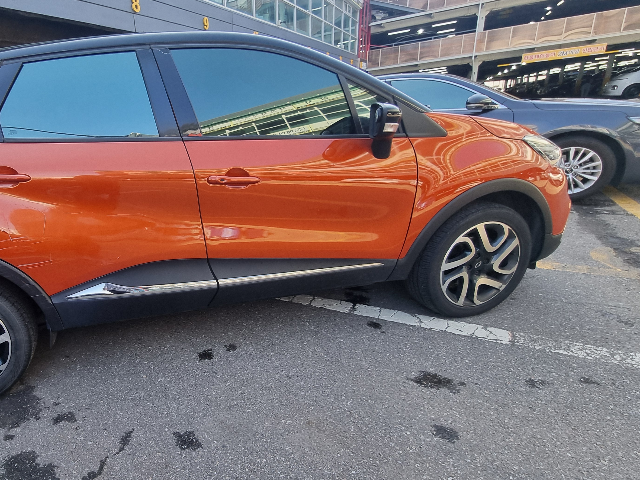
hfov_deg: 79.4
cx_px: 175
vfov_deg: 68.7
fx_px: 351
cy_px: 248
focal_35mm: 19
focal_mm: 2.2
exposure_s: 1/212
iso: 50
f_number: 2.2
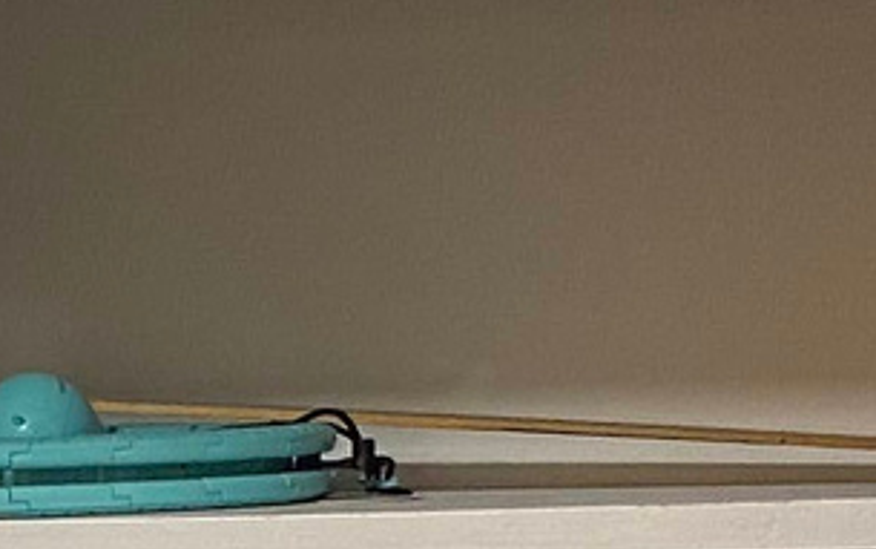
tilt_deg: -10.9
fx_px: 4419
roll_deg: -0.2
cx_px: -511
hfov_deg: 10.8
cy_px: 1406
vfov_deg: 6.7
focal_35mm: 185
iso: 160
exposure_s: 1/60
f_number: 1.8
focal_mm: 4.25
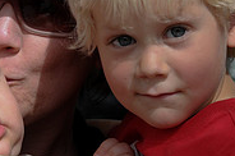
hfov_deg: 7.9
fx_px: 1691
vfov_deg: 5.3
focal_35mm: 260
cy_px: 48
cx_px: 57
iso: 200
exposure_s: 1/200
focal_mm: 55
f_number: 8
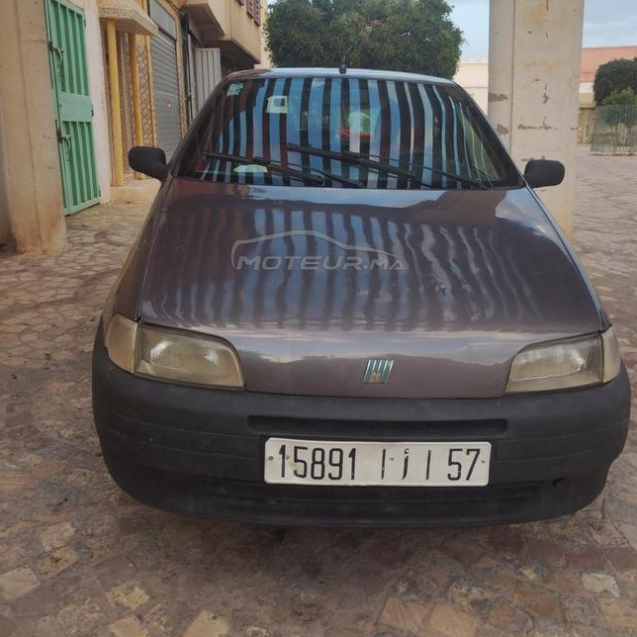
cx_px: 318
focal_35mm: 31
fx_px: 645
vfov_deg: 52.1
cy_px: 250
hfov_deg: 52.5
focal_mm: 4.75
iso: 164
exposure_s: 1/100
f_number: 1.8
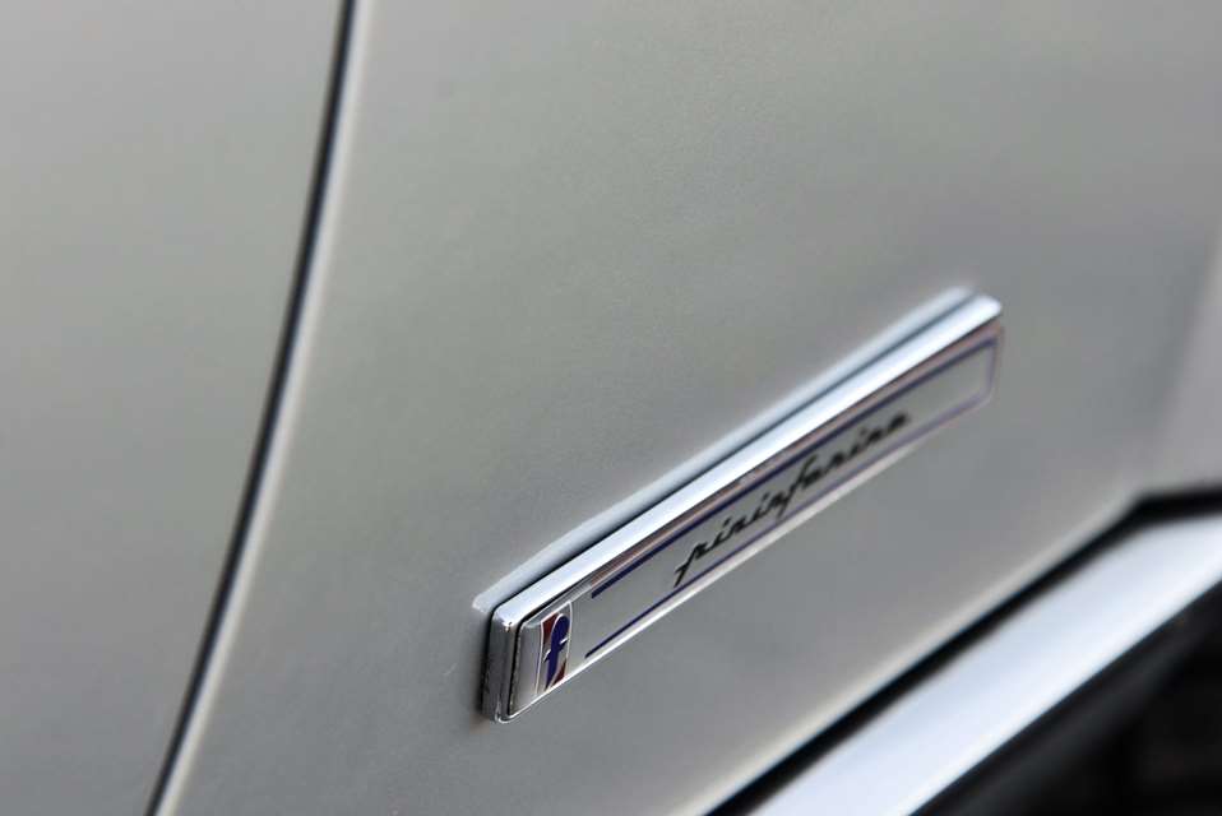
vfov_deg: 12.5
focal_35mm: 110
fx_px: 3736
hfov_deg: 18.6
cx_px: 611
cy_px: 408
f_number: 5.6
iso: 400
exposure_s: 1/125
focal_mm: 110
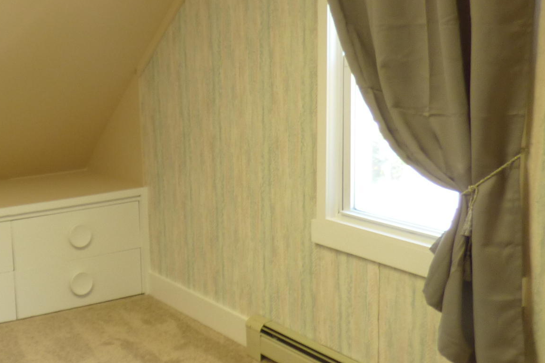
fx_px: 817
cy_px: 184
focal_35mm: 54
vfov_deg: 25.0
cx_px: 112
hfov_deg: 35.7
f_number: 2.8
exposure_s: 1/20
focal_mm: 3.58
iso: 100
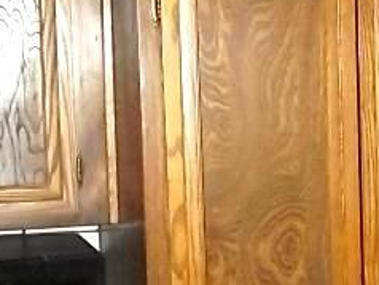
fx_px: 1271
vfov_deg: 12.8
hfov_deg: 16.5
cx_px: 401
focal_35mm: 116
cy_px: 159
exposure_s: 1/45
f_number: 3.5
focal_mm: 4.9
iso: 320
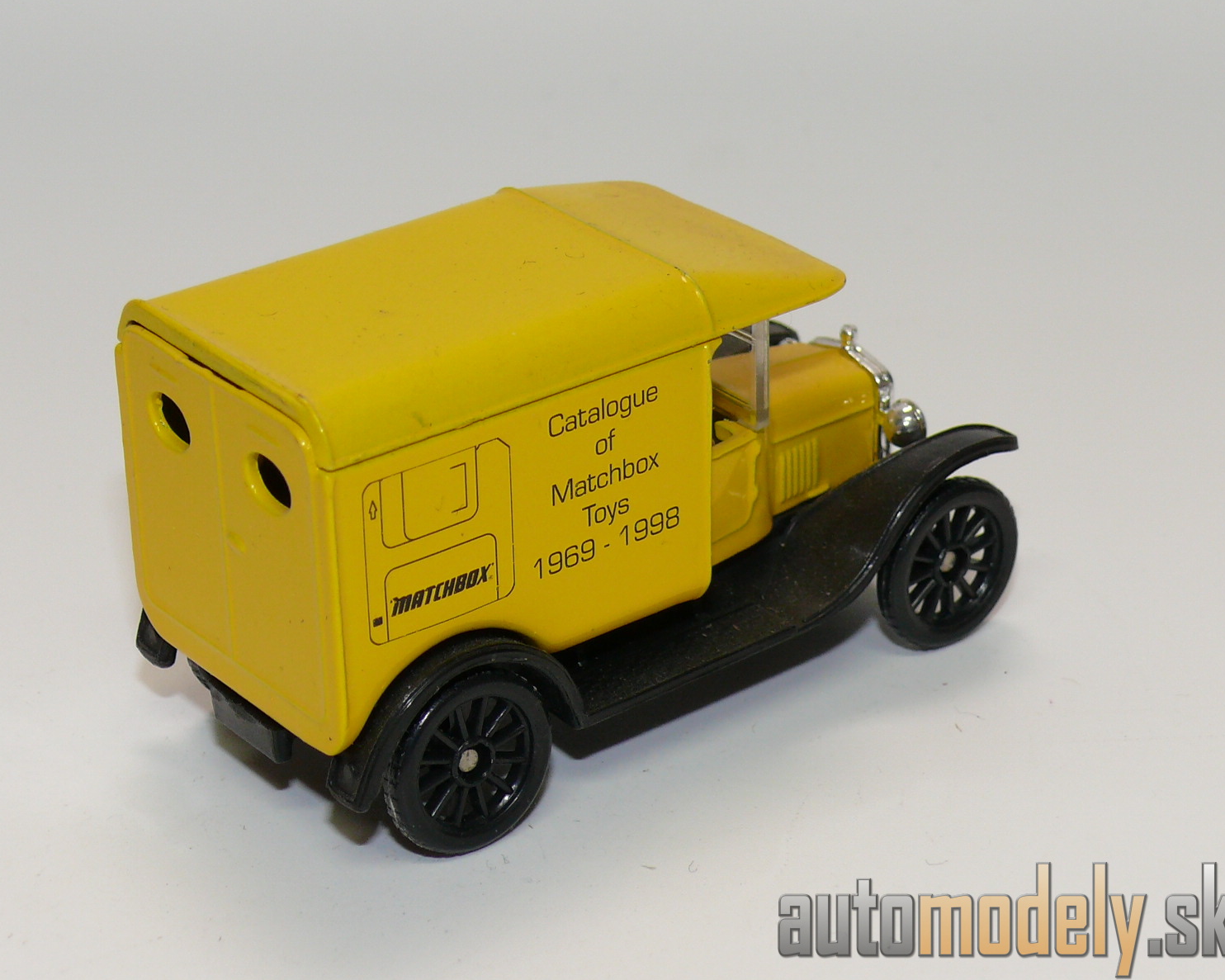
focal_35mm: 100
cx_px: 588
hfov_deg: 19.2
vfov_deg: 15.4
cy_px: 493
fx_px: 3625
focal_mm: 12.9
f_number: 4
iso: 100
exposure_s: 1/30
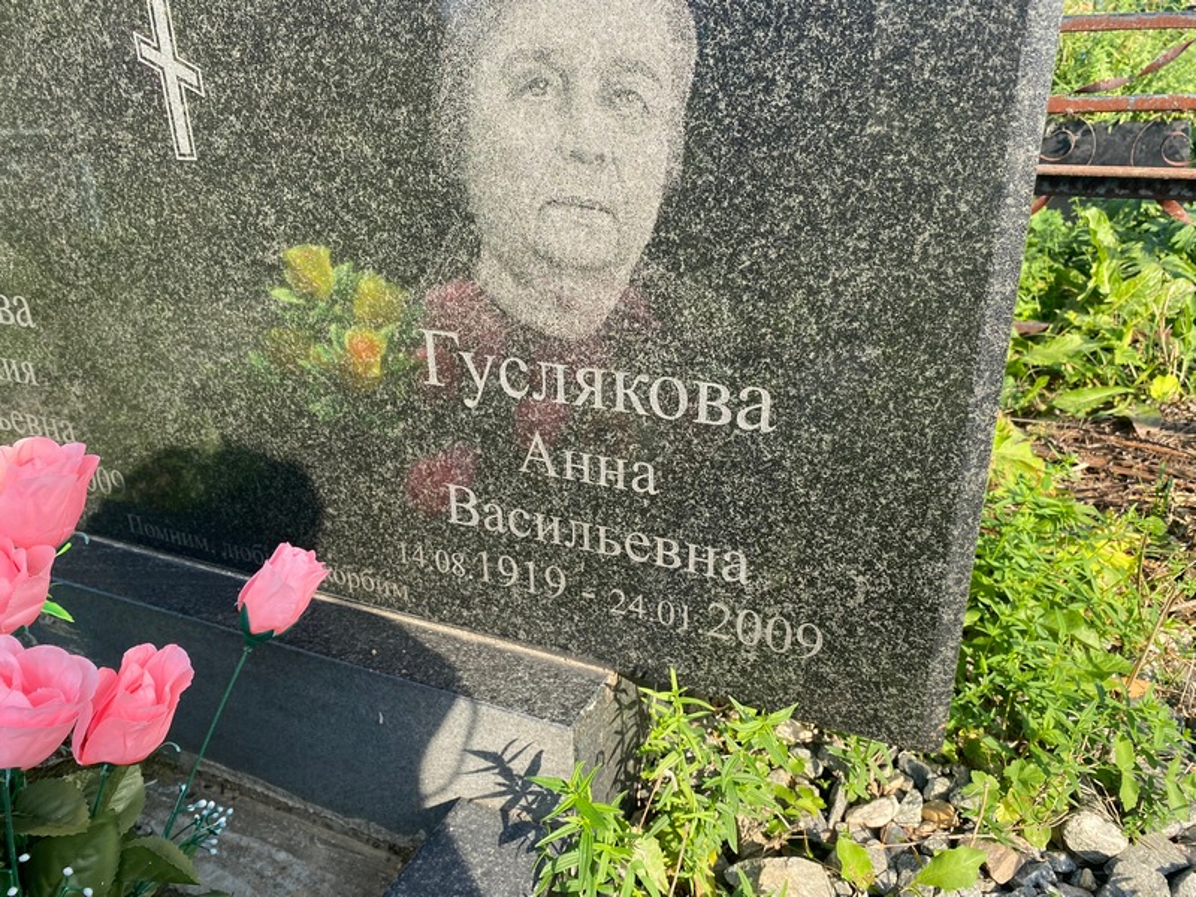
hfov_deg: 67.3
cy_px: 448
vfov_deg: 53.1
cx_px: 598
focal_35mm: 26
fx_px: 898
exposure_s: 1/981
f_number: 1.8
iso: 32
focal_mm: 4.25
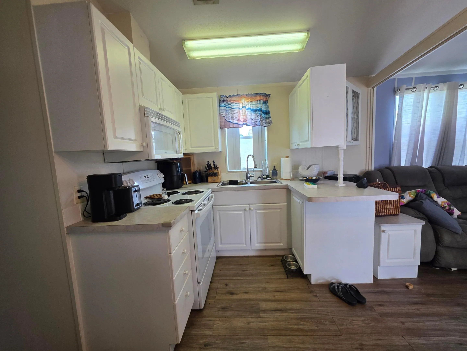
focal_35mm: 13
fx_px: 175
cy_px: 176
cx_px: 234
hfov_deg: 106.2
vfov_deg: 89.9
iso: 80
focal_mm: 2.2
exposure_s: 1/120
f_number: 1.9
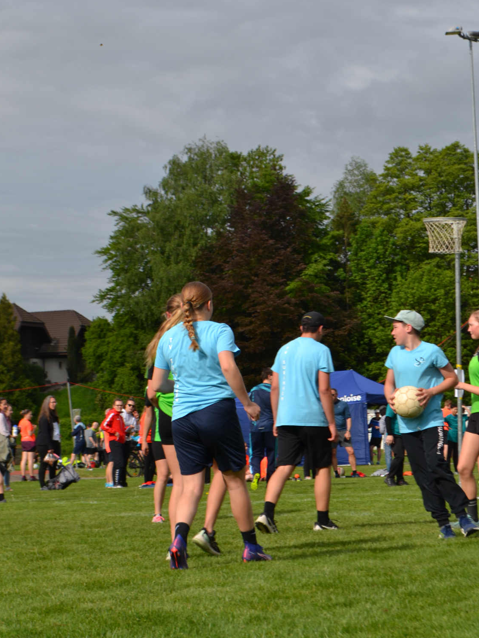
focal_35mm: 109
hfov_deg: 13.6
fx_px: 2005
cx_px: 229
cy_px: 292
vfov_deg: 18.1
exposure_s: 1/320
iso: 100
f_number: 9
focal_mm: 55
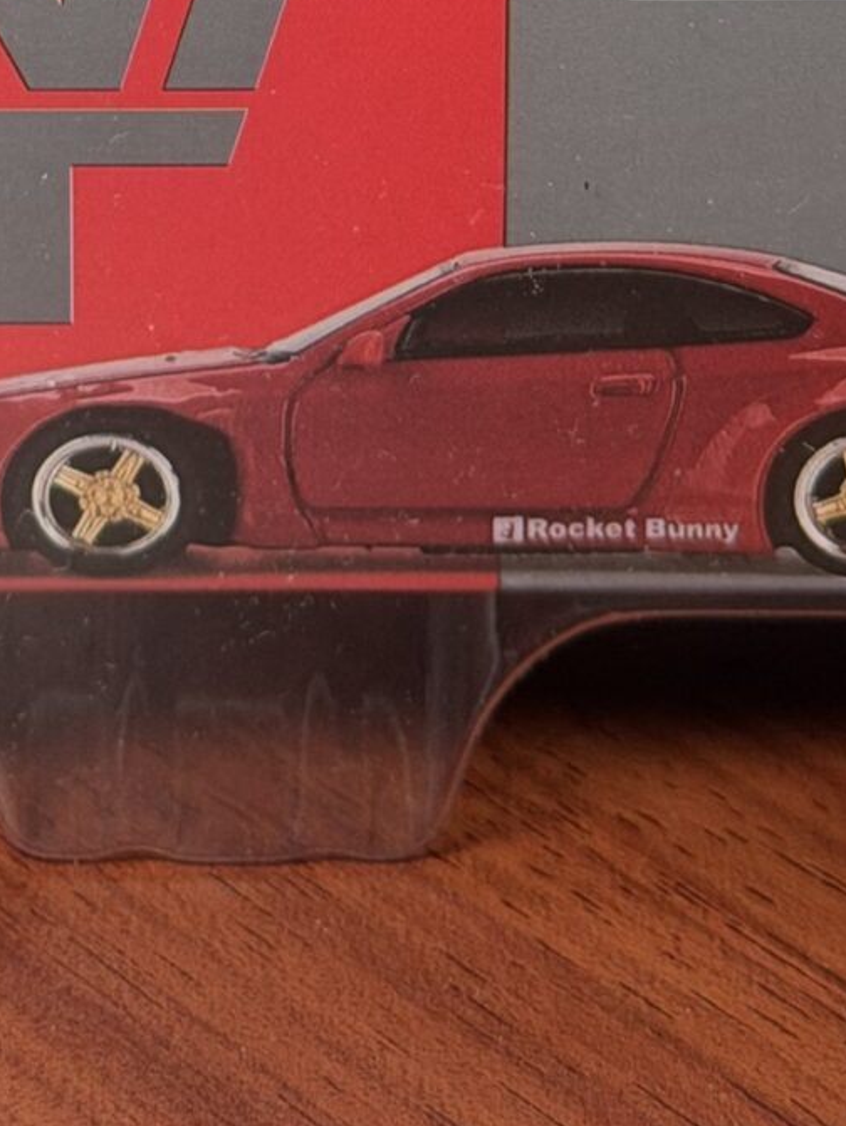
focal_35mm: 183
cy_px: -938
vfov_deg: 10.2
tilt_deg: -10.3
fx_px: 5958
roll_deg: +0.3
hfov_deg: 8.1
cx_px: 289
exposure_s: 1/147
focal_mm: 6.76
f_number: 1.78
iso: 64
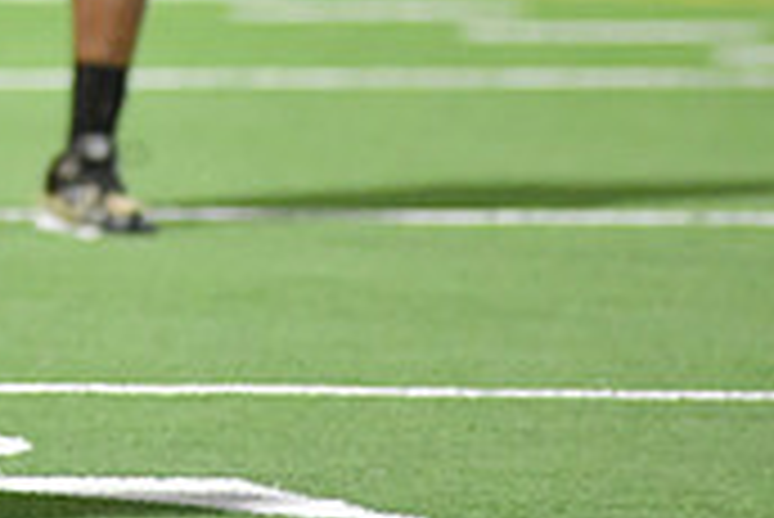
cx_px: -495
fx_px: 21776
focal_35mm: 1012
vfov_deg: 1.4
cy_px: -137
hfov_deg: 2.0
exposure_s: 1/1250
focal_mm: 300
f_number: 4
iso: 11400
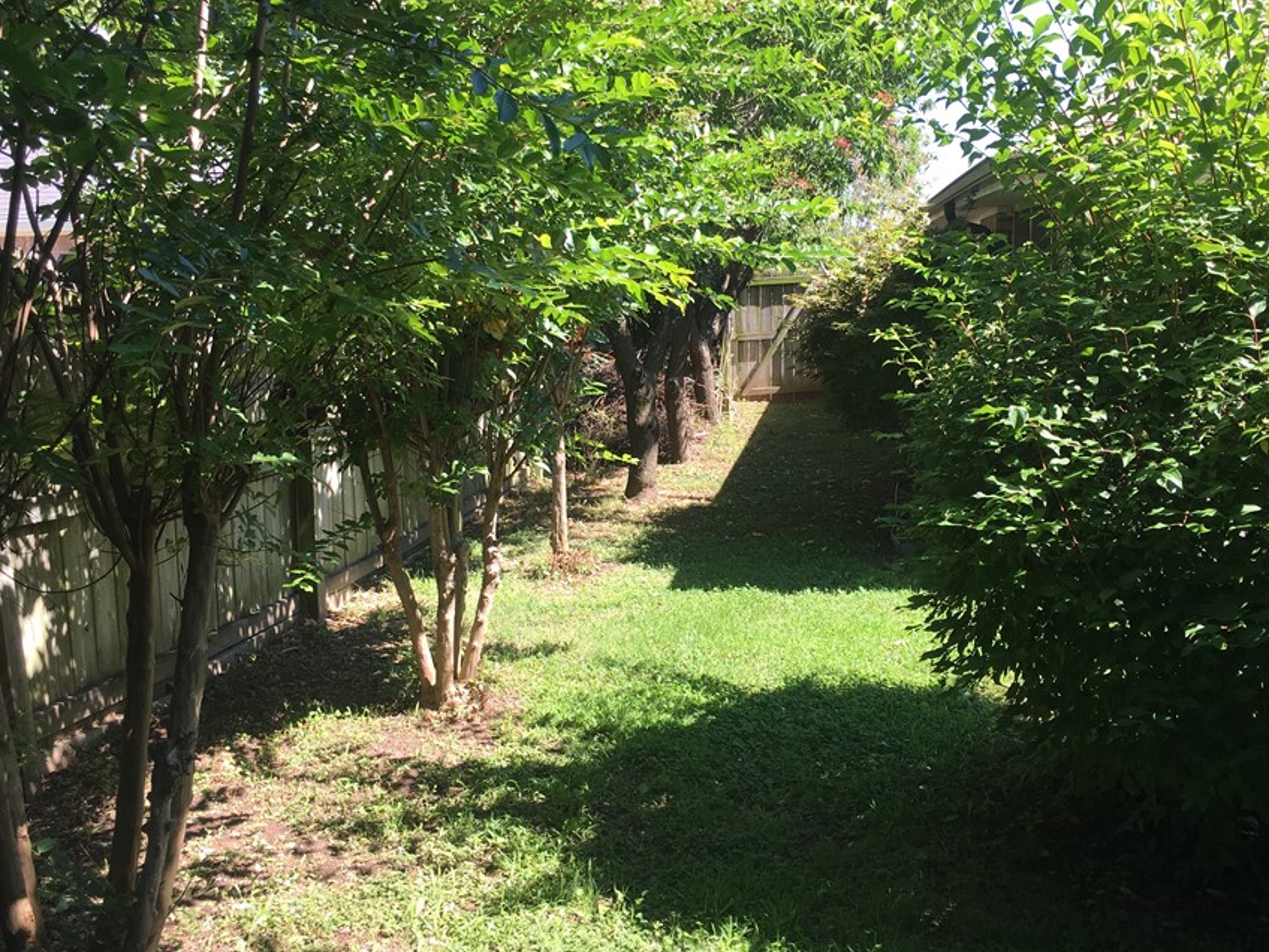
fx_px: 1283
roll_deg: +1.1
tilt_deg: -6.6
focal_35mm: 35
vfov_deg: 40.7
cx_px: 658
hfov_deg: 52.6
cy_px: 433
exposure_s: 1/242
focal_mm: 4.15
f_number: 2.2
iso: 25
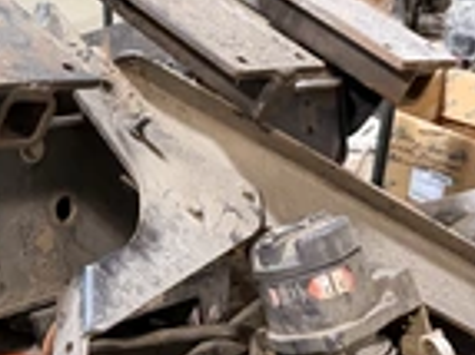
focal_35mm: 67
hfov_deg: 28.0
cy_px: 100
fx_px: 919
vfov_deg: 21.8
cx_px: 56
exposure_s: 1/60
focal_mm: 6.76
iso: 400
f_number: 1.78
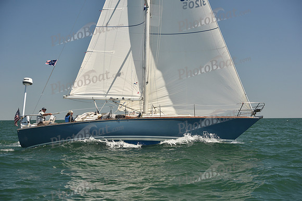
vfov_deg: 19.5
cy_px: 100
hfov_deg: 28.8
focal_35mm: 70
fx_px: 587
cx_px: 151
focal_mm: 70
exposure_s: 1/800
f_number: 5.6
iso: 250
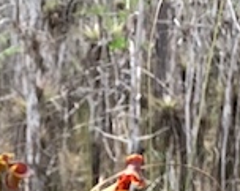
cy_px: 648
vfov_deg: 7.9
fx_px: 1106
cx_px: -84
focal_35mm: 156
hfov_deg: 12.0
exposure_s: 1/639
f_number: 1.8
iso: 25
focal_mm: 4.25
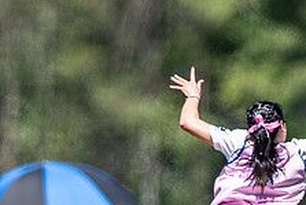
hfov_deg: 1.1
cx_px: 338
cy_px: 236
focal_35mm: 1842
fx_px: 15667
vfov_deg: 0.7
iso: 100
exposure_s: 1/1600
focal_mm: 400
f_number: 3.2
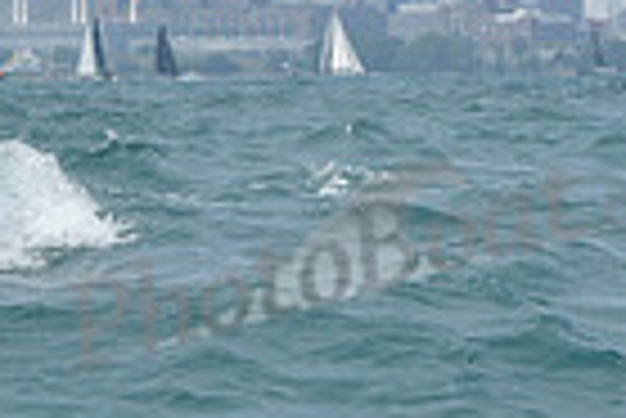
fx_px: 10862
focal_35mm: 624
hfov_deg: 3.3
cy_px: 83
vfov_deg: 2.2
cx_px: -162
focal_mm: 150
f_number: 11
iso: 250
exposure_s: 1/800
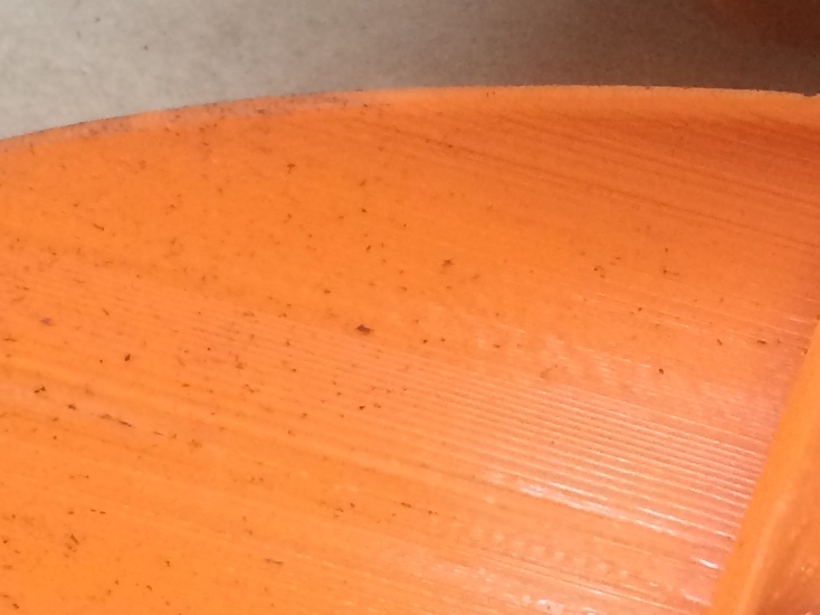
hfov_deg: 14.9
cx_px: 922
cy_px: 66
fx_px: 3055
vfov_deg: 11.4
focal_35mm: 129
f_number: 2.2
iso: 200
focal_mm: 4.15
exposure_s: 1/33
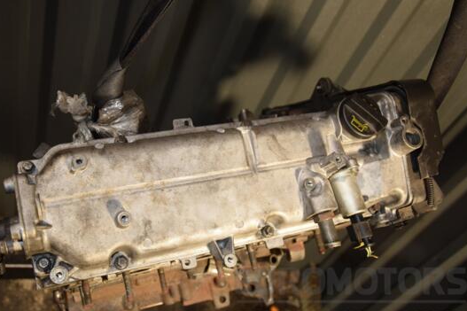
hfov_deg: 47.4
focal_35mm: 41
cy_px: 163
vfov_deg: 32.6
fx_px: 532
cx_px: 218
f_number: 5
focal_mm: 24
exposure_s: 1/125
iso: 800
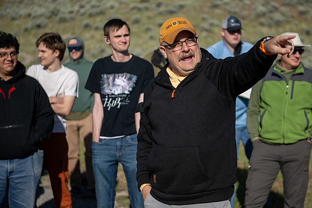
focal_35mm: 79
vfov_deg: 17.3
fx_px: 685
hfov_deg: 25.7
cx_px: 167
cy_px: 92
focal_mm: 70
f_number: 2.8
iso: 100
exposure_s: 1/4000
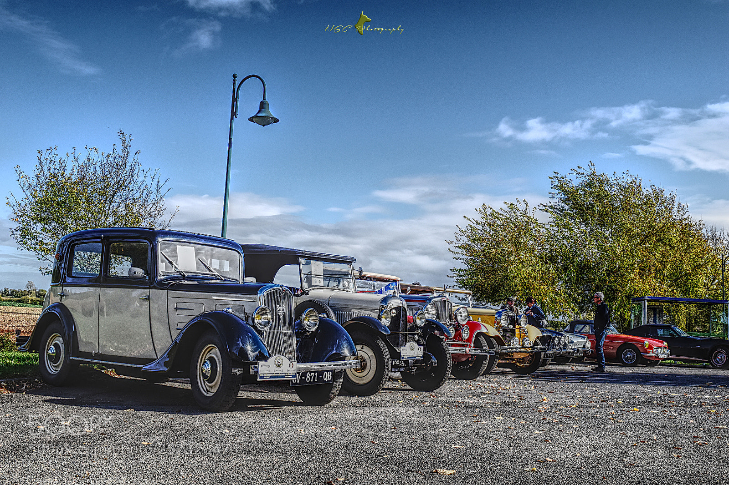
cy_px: 242
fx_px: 729
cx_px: 364
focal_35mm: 36
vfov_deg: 36.9
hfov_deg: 53.1
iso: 320
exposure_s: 1/1000
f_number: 9
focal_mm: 24
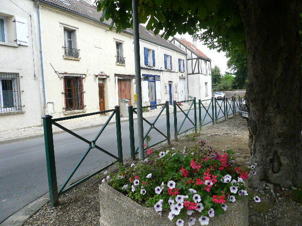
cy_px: 113
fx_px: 244
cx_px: 151
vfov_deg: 49.7
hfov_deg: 63.4
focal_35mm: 28
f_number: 2.8
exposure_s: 1/400
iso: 100
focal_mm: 4.6
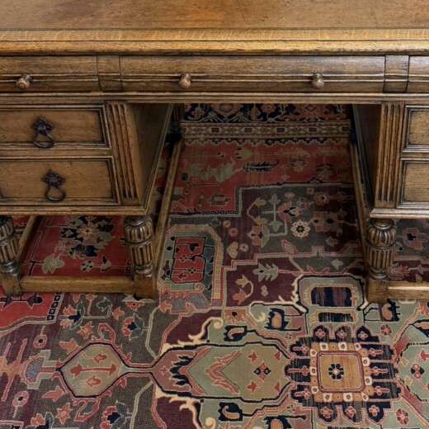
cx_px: 252
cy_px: 55
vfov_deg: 33.1
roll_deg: +2.1
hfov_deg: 34.6
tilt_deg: -29.9
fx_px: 687
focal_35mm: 49
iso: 160
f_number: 1.78
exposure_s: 1/50
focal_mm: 6.76
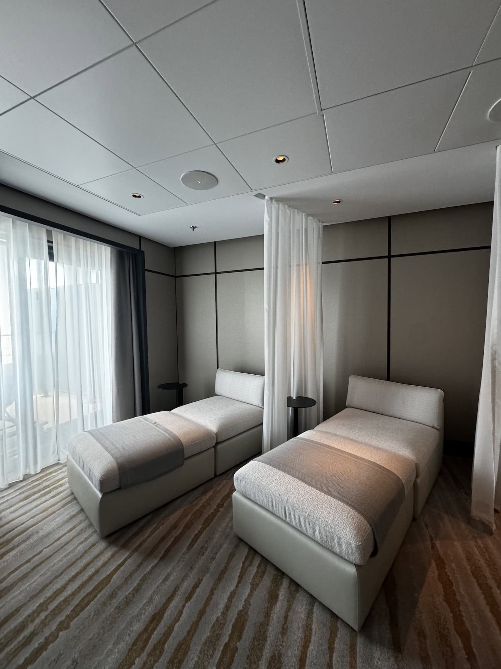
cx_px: 250
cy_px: 334
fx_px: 270
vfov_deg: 102.1
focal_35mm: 14
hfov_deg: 85.7
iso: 320
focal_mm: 2.2
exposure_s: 1/59
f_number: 2.2
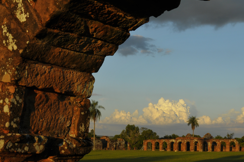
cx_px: 162
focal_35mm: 65
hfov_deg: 30.8
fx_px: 440
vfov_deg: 20.8
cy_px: 56
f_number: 7.1
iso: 200
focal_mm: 24
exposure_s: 1/320
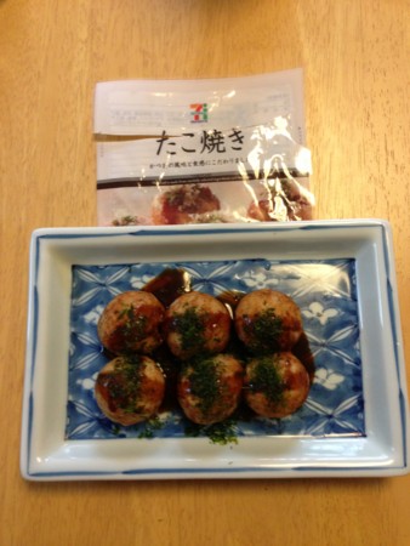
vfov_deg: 55.3
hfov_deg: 43.0
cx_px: 205
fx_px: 521
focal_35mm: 33
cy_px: 273
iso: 200
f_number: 2.4
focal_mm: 4.13
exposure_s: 1/20
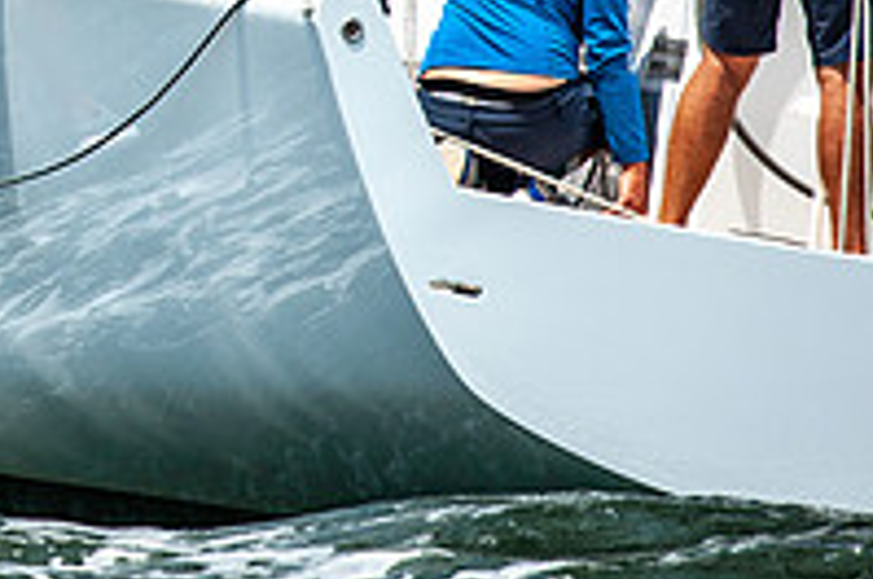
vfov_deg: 1.6
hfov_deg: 2.4
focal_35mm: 875
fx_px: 21184
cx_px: -250
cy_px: -246
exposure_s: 1/2000
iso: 250
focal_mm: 300
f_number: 5.6
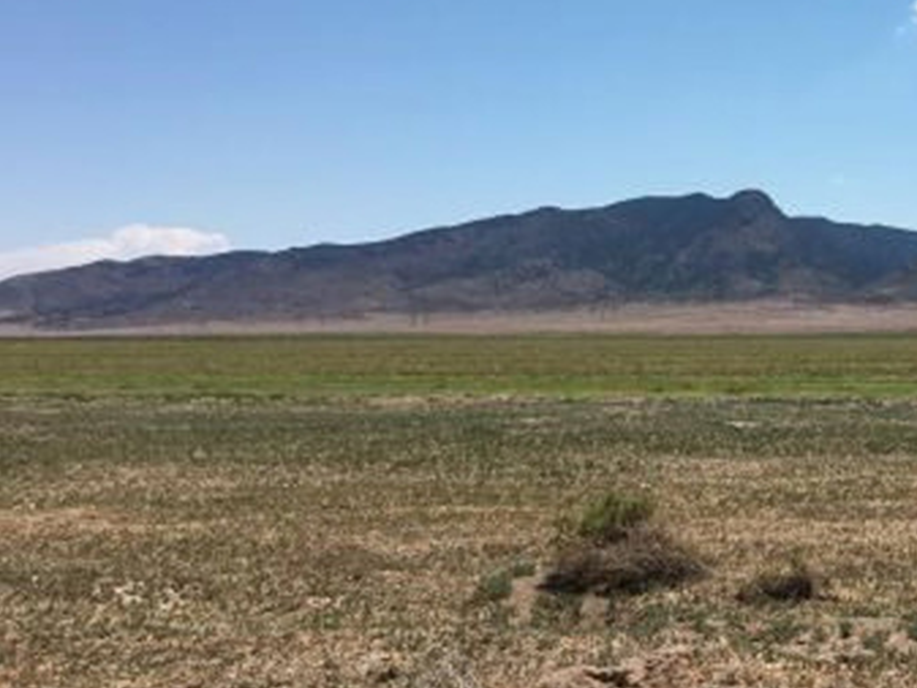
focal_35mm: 55
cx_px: 865
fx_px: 1458
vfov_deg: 26.2
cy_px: 158
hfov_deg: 32.7
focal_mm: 4.15
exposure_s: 1/2747
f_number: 2.2
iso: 25
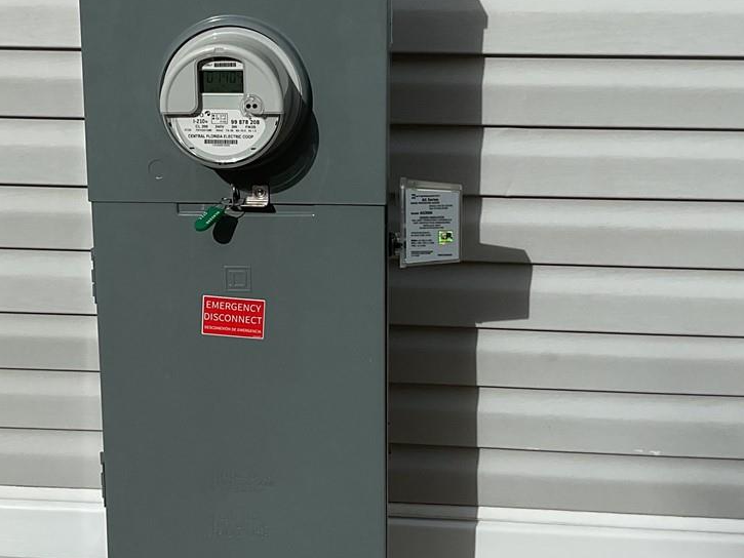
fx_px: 1376
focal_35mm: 64
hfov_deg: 29.9
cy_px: 198
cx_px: 212
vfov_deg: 22.9
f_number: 1.8
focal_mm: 3
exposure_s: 1/4785
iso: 16
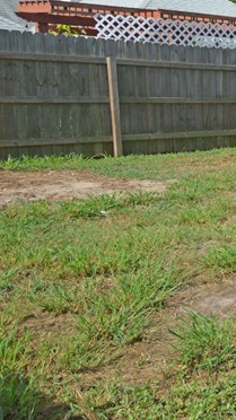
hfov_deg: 17.2
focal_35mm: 53
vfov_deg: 39.2
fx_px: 588
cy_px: 168
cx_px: 458
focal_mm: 11.5
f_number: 3.5
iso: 125
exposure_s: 1/2000
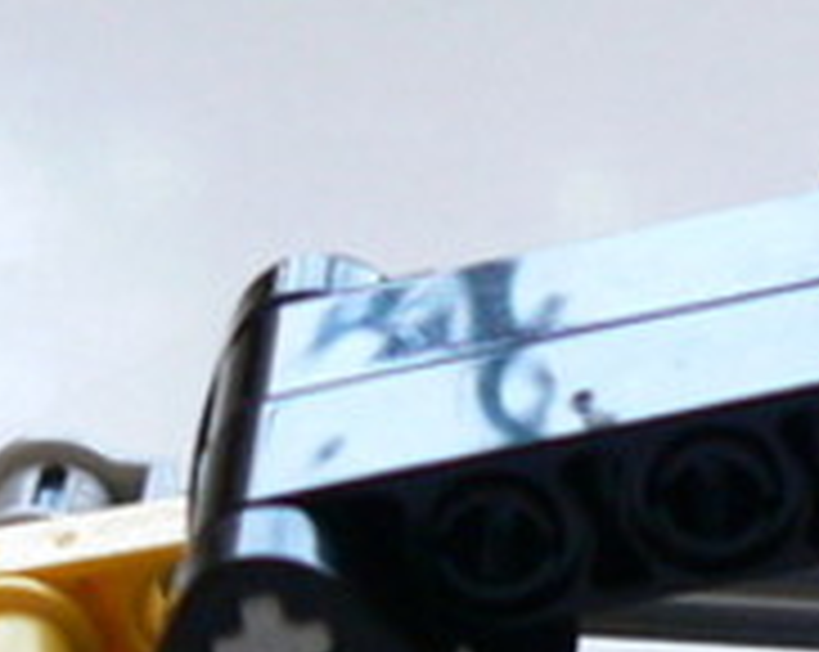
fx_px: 4211
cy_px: 1036
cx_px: 972
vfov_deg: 8.6
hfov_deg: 10.9
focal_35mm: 174
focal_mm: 6
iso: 200
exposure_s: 1/80
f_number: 2.8
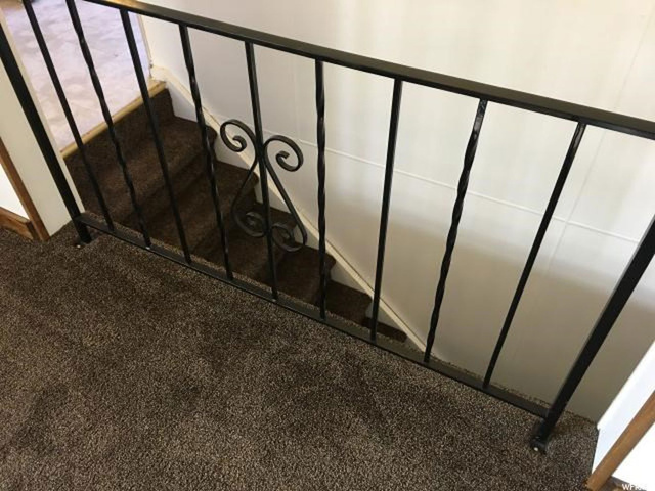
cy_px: 246
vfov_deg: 48.2
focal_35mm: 29
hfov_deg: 61.7
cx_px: 328
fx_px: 549
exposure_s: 1/17
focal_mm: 4.15
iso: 80
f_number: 2.2
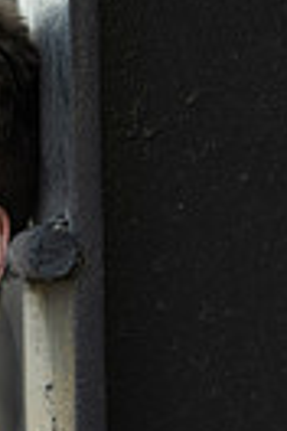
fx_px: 3456
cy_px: 506
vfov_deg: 7.1
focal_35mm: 289
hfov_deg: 4.7
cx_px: -173
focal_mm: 85
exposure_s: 1/250
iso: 100
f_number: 1.8
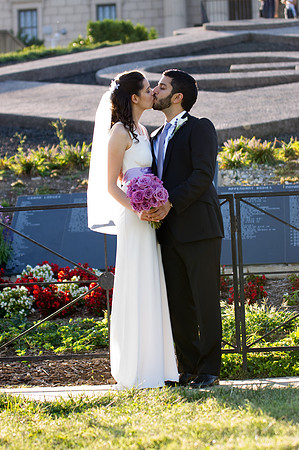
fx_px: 1461
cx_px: 150
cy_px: 225
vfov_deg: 17.5
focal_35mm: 117
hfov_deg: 11.7
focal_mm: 77.5
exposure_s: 1/180
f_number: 2.8
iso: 100
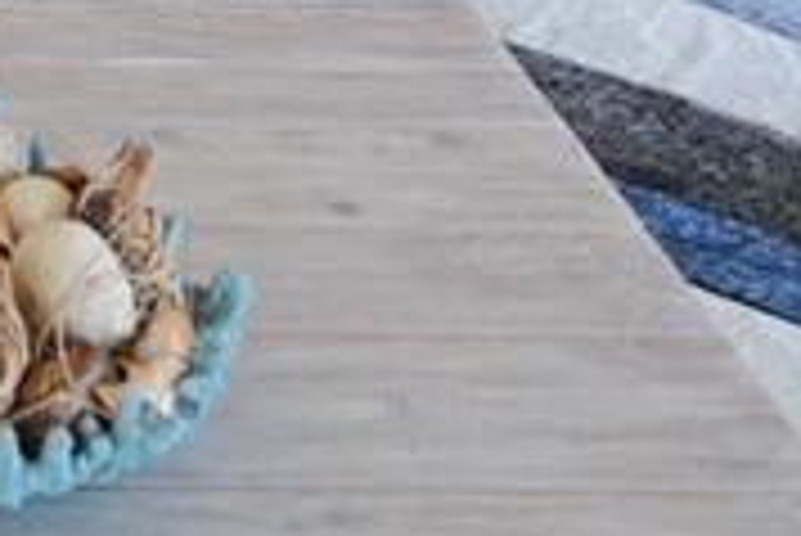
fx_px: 2049
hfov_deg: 20.1
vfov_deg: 11.2
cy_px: -926
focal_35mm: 92
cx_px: -274
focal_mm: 16
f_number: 4
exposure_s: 1/160
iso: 800
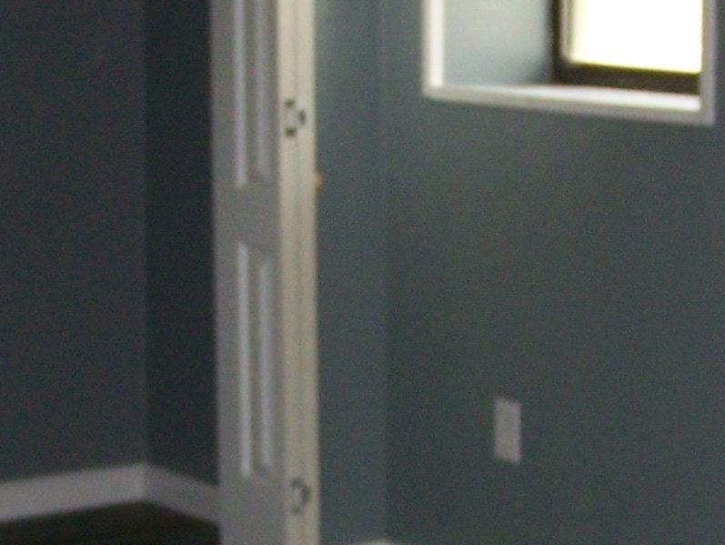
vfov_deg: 11.0
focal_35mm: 135
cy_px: 318
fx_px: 2830
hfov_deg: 14.6
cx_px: 466
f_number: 2.8
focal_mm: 6.3
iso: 160
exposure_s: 1/60
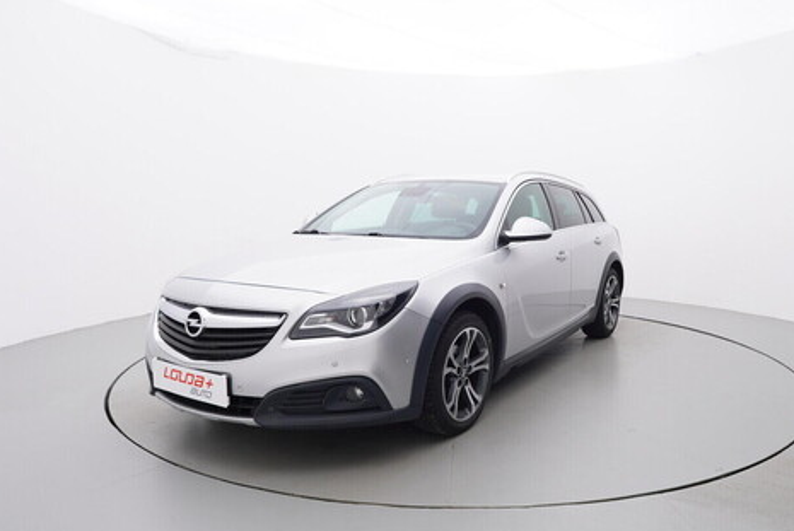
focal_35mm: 27
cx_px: 460
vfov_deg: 48.6
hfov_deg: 67.7
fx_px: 587
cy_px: 296
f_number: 5
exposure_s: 1/80
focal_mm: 15
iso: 200
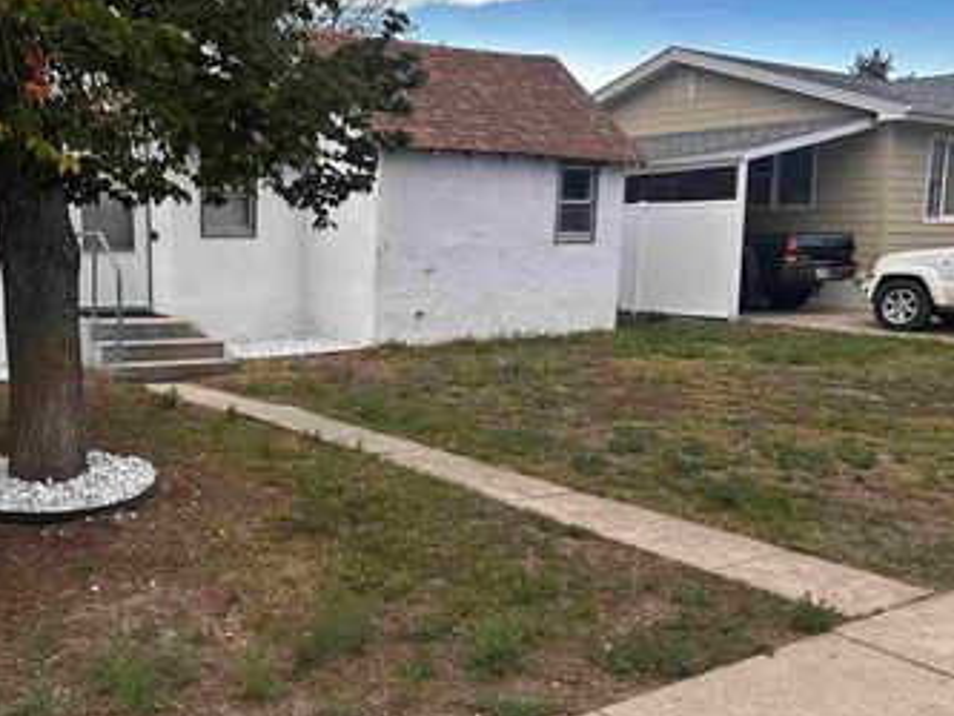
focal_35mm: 36
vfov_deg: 39.6
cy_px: 394
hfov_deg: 49.9
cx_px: 275
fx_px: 993
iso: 80
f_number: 1.78
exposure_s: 1/532
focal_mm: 6.86
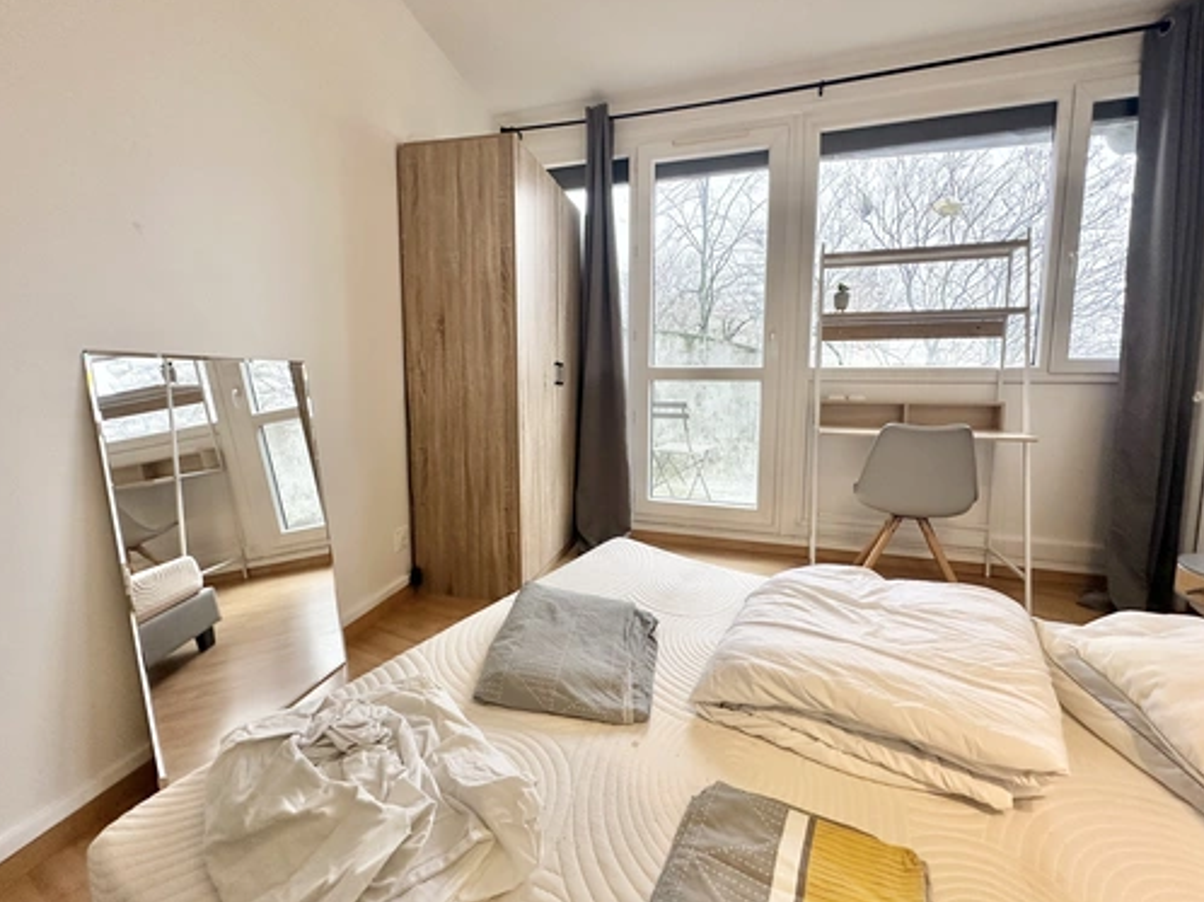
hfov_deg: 98.2
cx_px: 625
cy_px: 438
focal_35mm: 15
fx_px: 521
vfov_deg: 81.7
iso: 200
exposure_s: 1/100
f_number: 2.2
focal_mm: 2.22
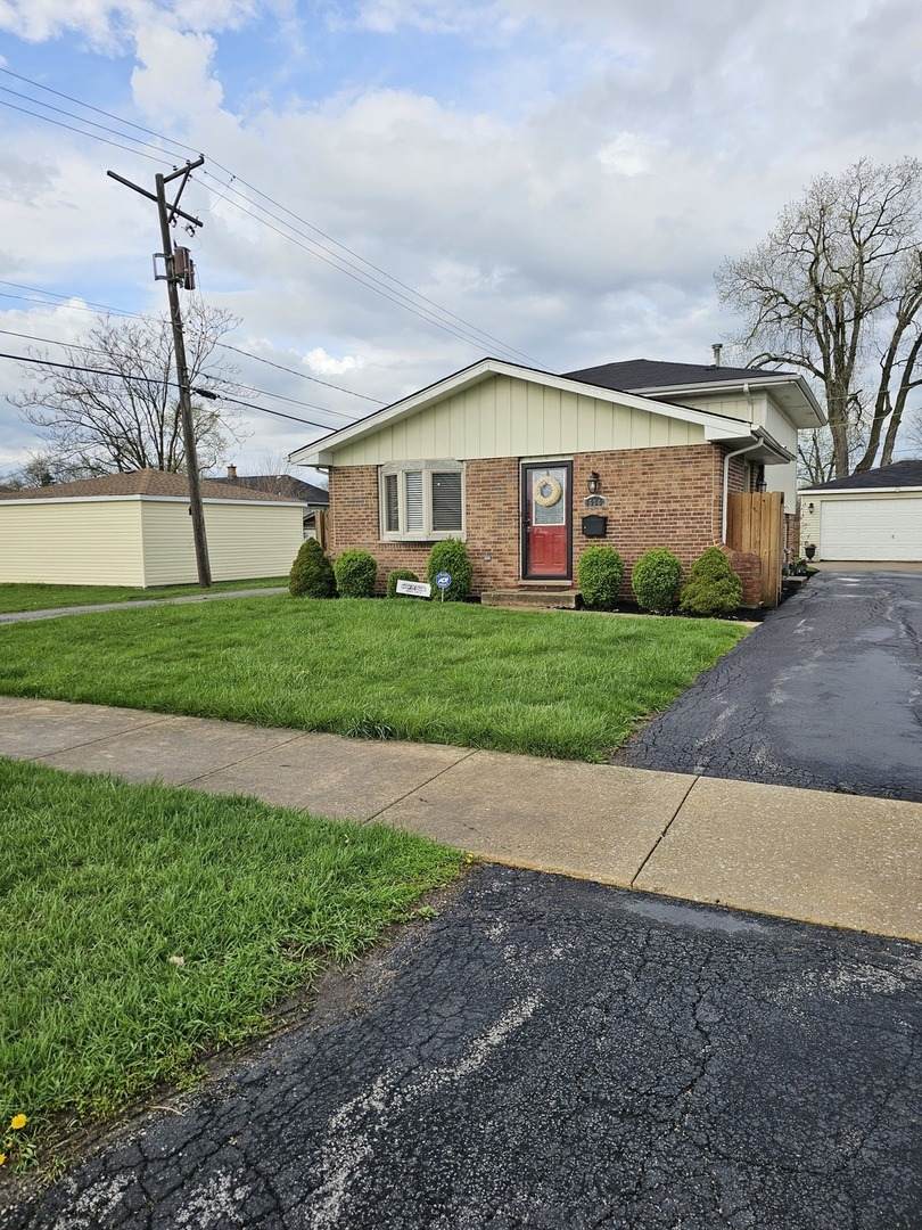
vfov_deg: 73.9
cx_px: 461
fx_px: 817
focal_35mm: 23
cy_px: 615
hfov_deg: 58.9
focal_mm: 6.3
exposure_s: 1/522
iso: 10
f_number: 1.7
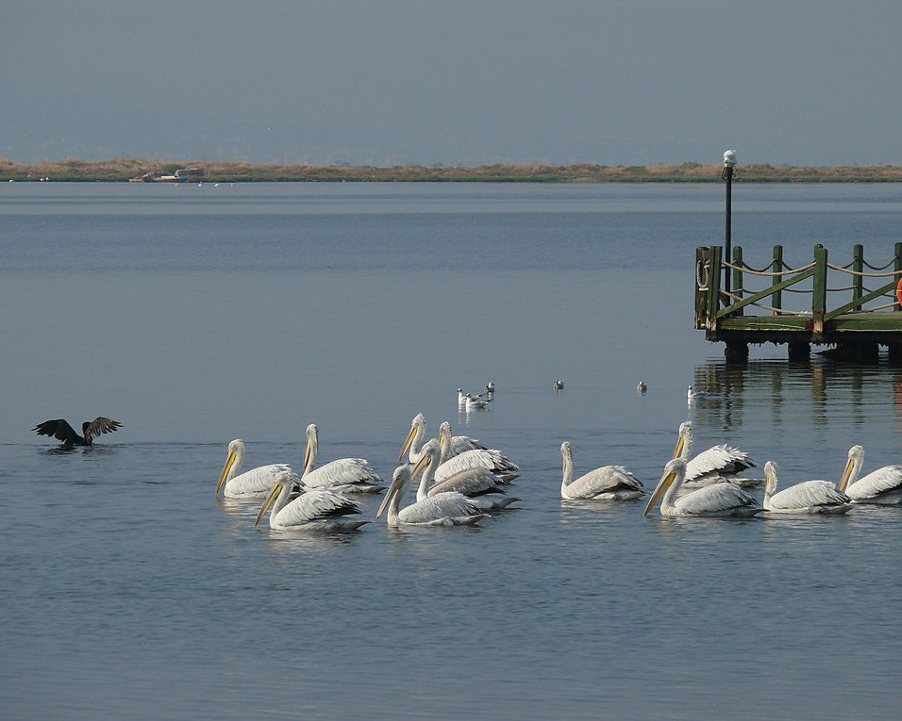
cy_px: 361
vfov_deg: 4.2
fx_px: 9852
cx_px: 479
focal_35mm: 369
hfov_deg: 5.2
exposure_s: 1/800
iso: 100
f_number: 6.3
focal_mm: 74.6
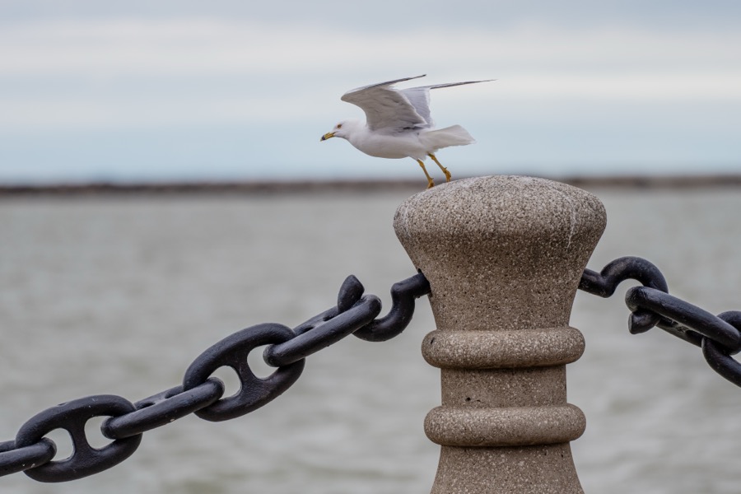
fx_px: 4116
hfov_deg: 10.3
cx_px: 370
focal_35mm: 200
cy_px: 247
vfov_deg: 6.9
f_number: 2.8
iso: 400
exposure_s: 1/3200
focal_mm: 200
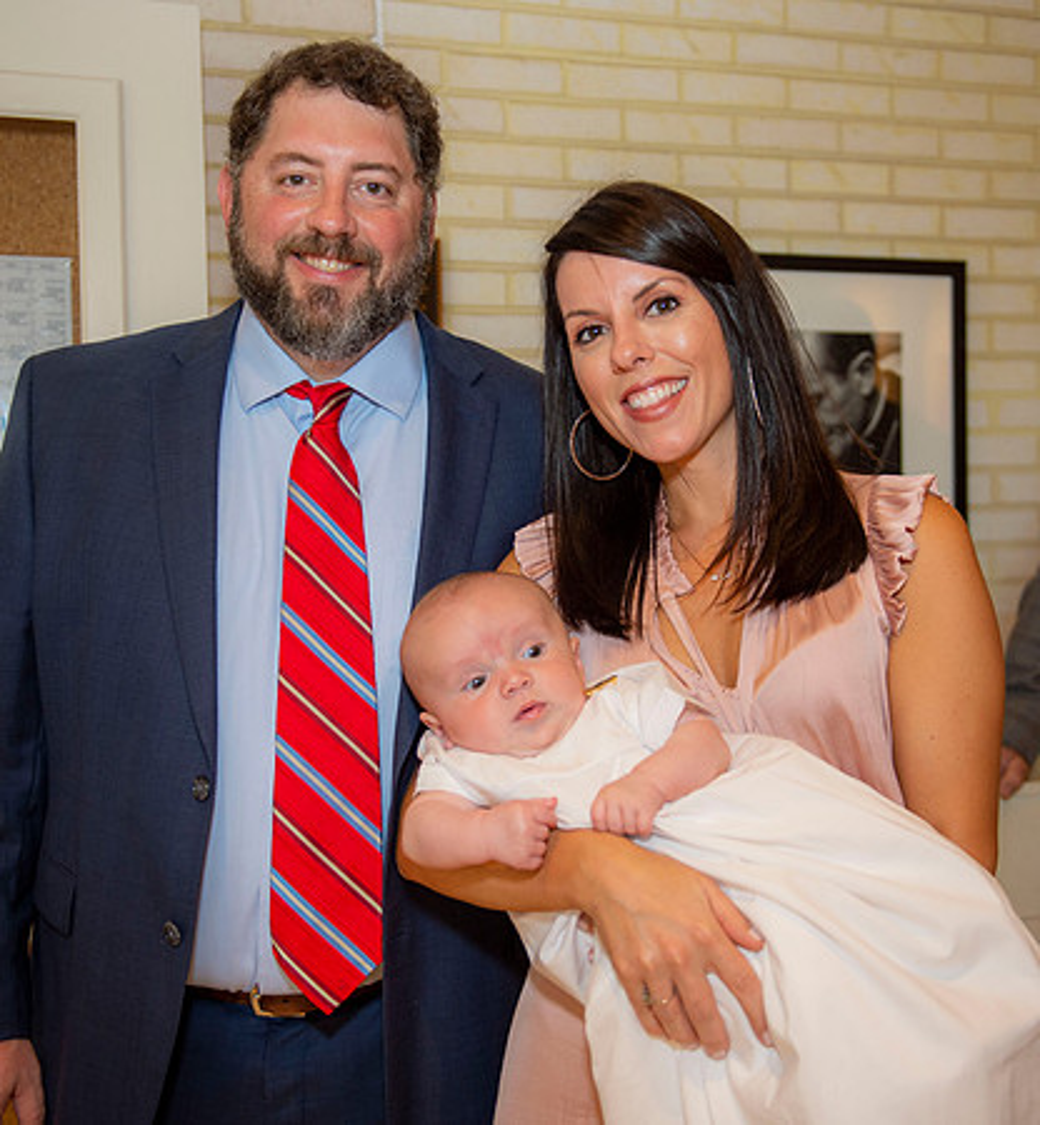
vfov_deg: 38.7
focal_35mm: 45
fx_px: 1601
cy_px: 560
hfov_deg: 36.0
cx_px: 523
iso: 1000
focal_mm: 34
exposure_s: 1/100
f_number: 2.8
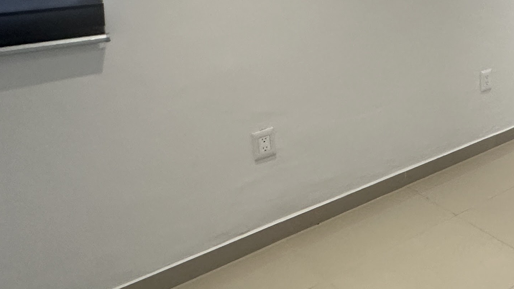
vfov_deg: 25.3
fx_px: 586
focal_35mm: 43
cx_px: 629
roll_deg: +1.0
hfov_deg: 35.9
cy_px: -45
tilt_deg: -3.8
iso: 200
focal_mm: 2.22
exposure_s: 1/120
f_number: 2.2
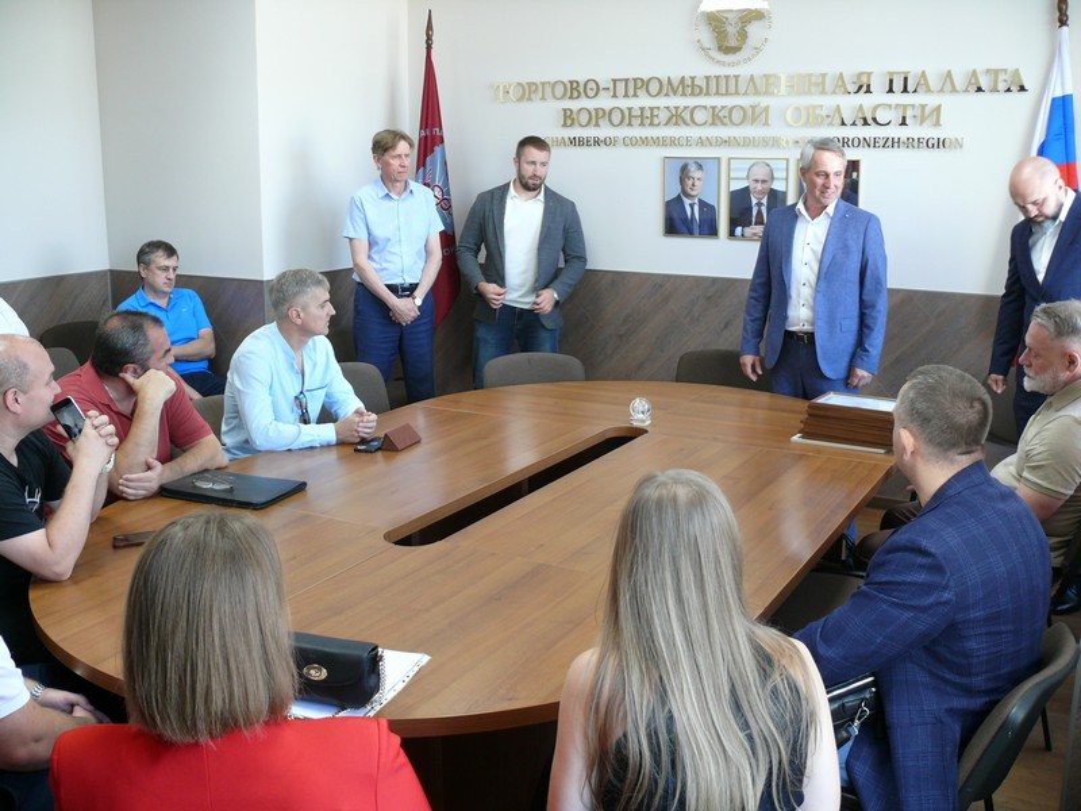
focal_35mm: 35
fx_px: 1093
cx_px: 540
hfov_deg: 52.6
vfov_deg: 40.7
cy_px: 406
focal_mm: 7.4
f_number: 2.8
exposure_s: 1/30
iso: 160
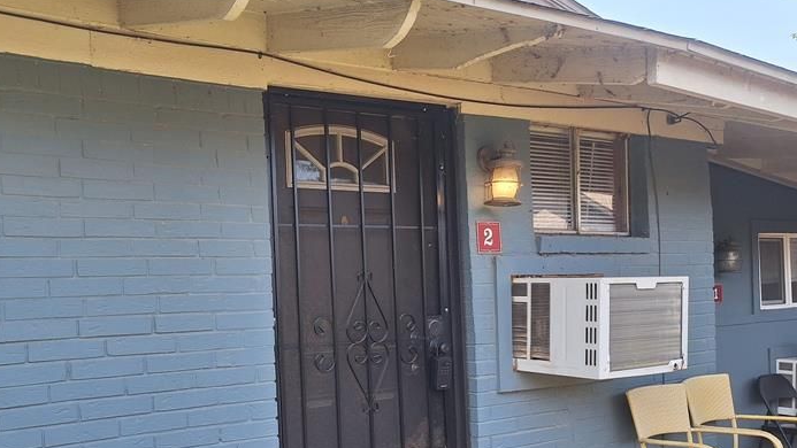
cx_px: 245
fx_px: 782
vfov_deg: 31.6
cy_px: 315
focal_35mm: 37
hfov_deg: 52.6
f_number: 1.8
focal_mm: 5.54
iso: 40
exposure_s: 1/330
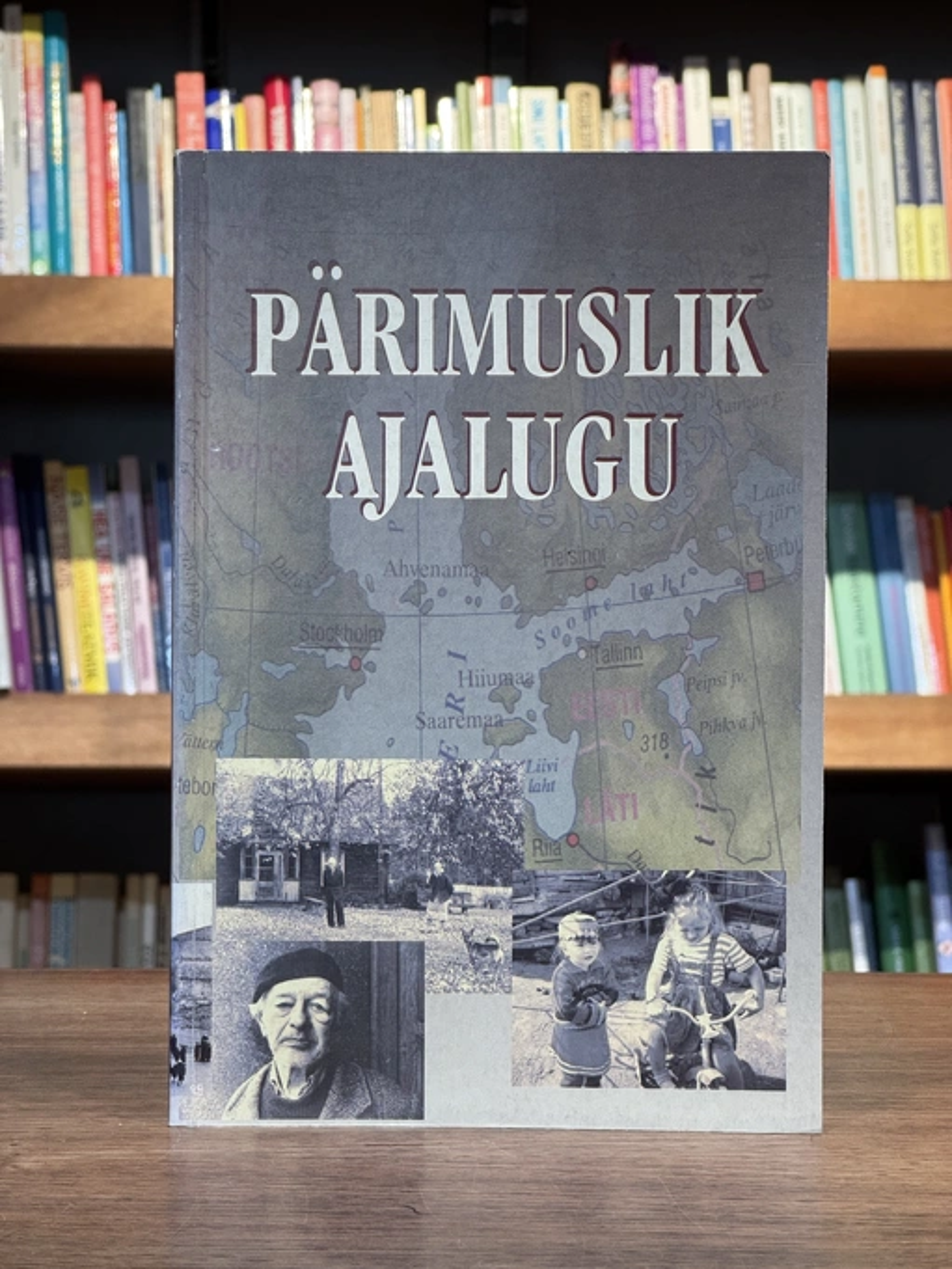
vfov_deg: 25.3
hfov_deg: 19.1
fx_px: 2823
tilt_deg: -1.4
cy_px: 634
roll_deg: -0.9
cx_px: 476
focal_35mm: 77
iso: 250
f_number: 2.8
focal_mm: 9
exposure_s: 1/72
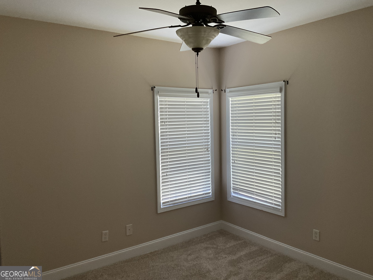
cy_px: 140
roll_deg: +1.1
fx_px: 312
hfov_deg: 61.7
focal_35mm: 29
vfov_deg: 48.2
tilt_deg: -3.8
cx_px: 186
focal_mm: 3
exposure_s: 1/60
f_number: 1.8
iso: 160
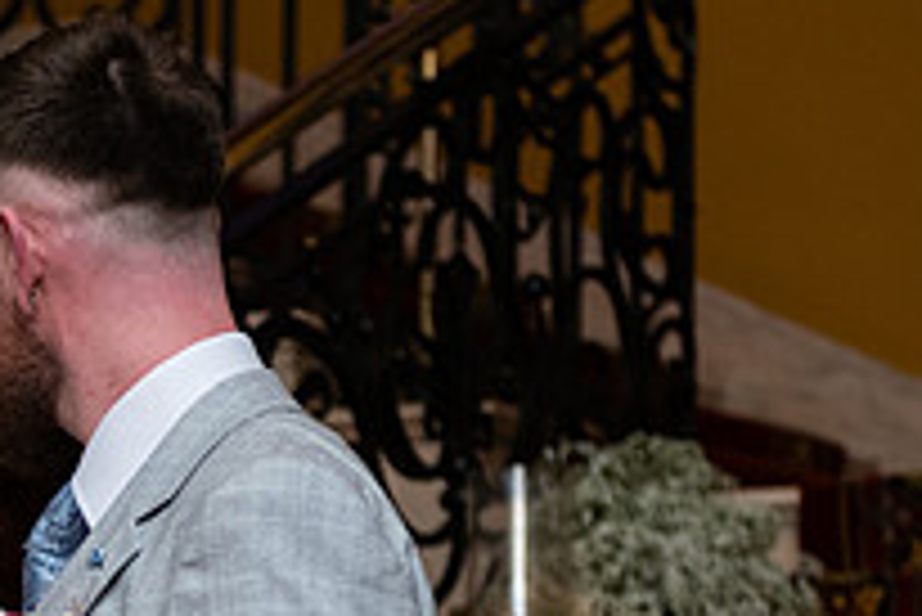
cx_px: -13
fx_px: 5074
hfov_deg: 10.3
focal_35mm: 198
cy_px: 785
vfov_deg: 6.9
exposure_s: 1/160
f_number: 3.5
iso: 640
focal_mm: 70
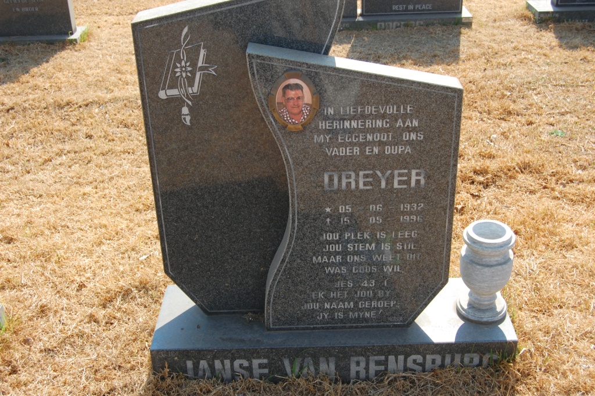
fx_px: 743
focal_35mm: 45
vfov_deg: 29.8
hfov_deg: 43.6
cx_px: 298
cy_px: 198
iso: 400
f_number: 7.1
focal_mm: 30
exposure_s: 1/320
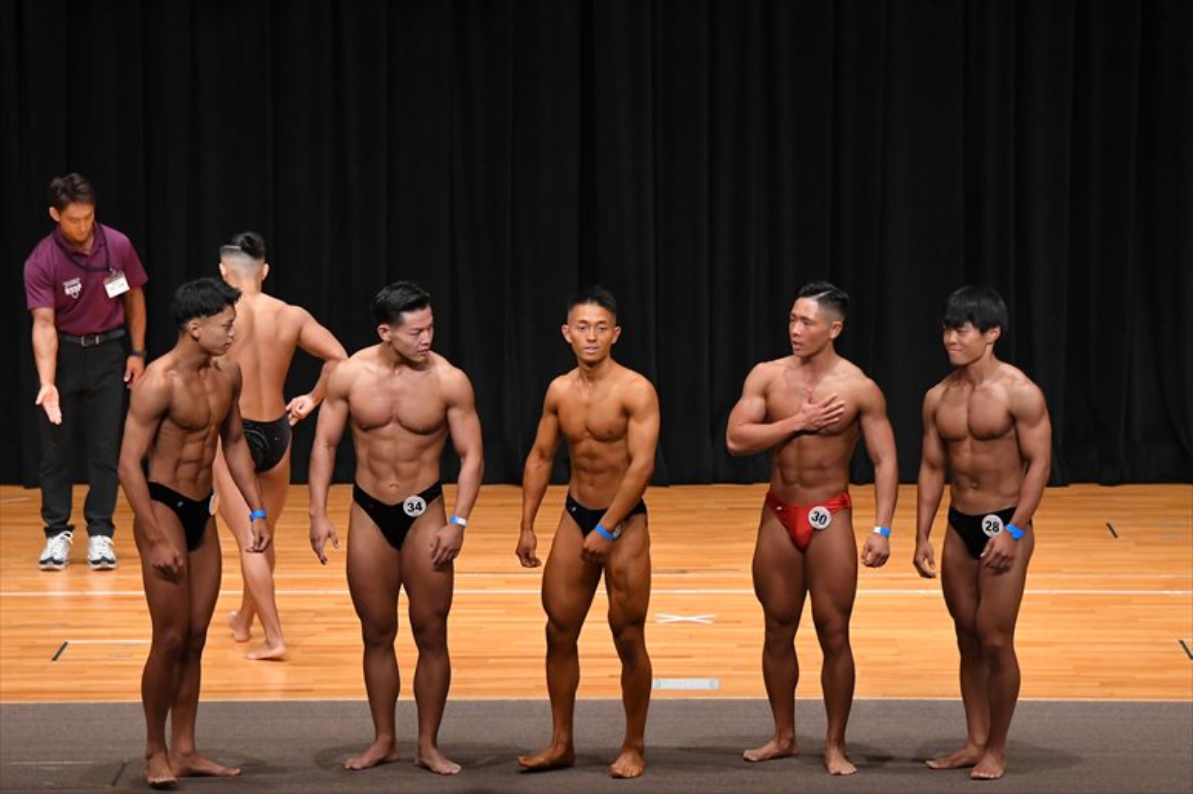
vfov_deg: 8.2
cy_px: 397
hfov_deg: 12.2
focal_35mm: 168
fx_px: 5565
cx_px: 596
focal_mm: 112
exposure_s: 1/400
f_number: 5.6
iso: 4000
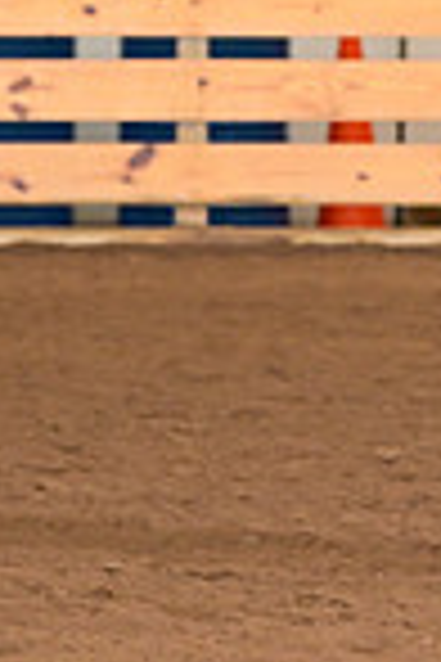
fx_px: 11630
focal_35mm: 633
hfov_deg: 2.2
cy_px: -52
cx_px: 1076
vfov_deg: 3.3
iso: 2500
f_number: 5.6
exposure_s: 1/200
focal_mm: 160
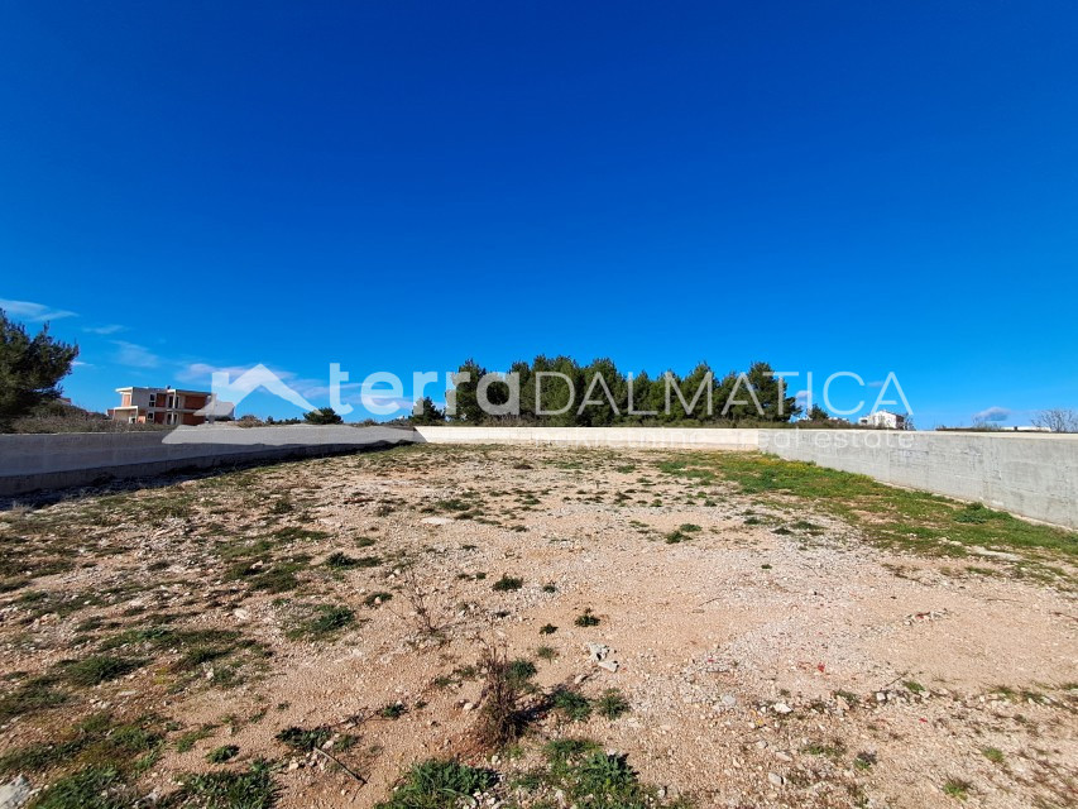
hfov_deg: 94.5
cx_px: 539
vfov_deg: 78.1
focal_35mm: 16
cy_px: 404
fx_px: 498
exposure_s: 1/1460
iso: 40
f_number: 2.2
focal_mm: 1.64
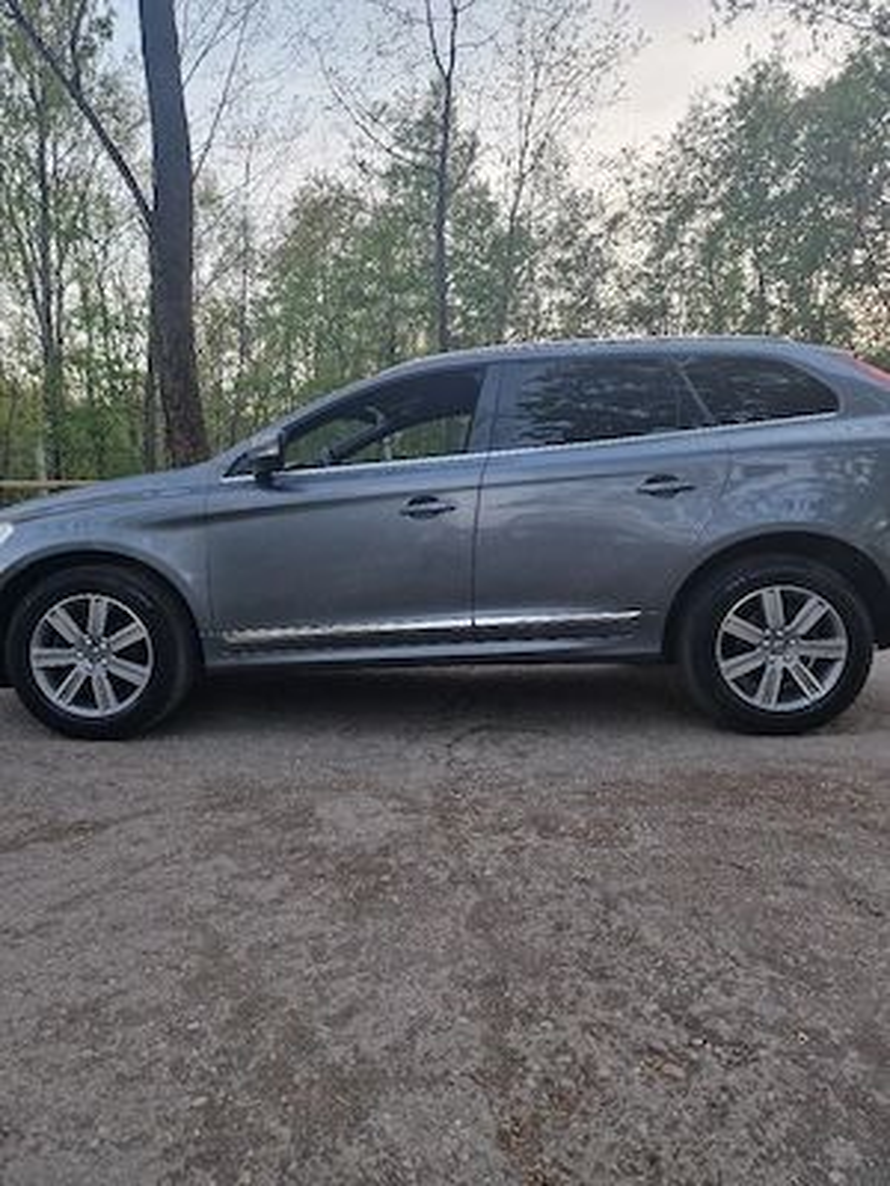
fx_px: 788
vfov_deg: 73.9
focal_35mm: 23
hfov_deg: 58.9
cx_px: 445
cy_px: 593
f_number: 1.8
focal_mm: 5.4
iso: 200
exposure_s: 1/182
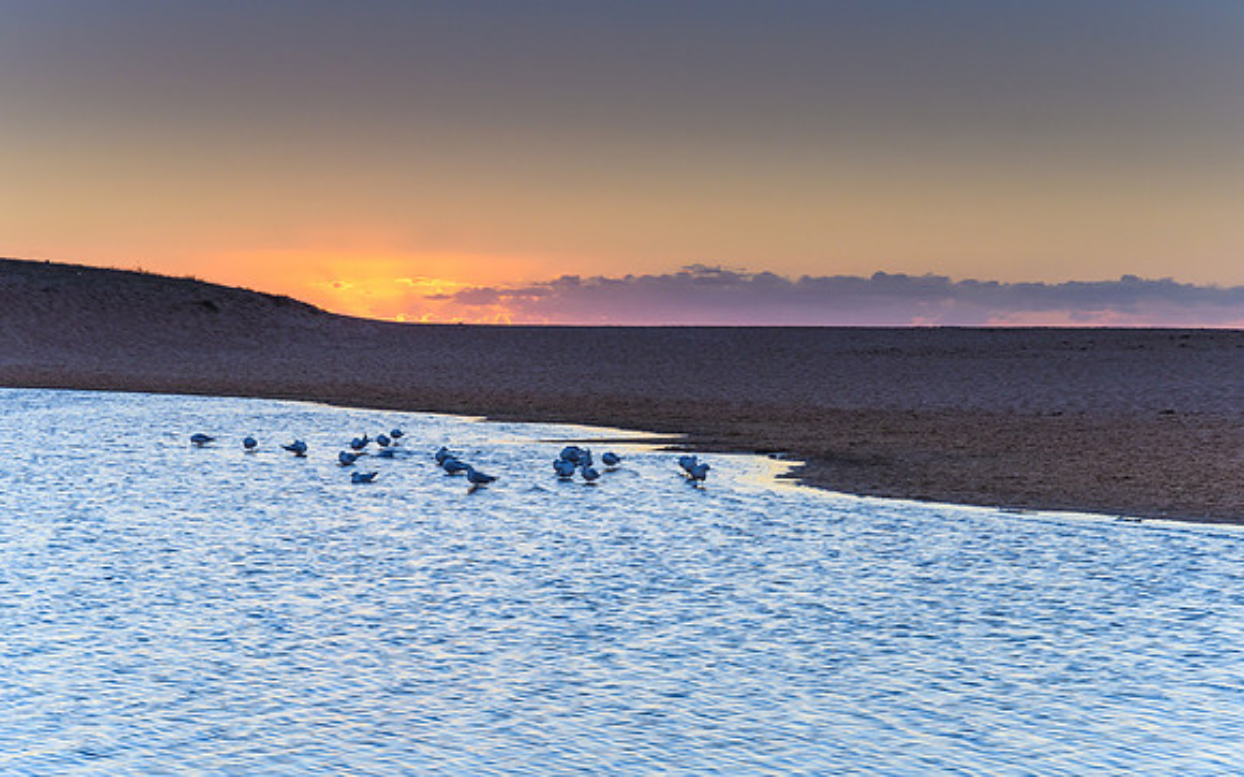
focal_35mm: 95
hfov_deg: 21.8
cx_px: 619
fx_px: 3228
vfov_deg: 13.7
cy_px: 362
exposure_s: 1/60
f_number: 8
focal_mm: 60
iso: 400
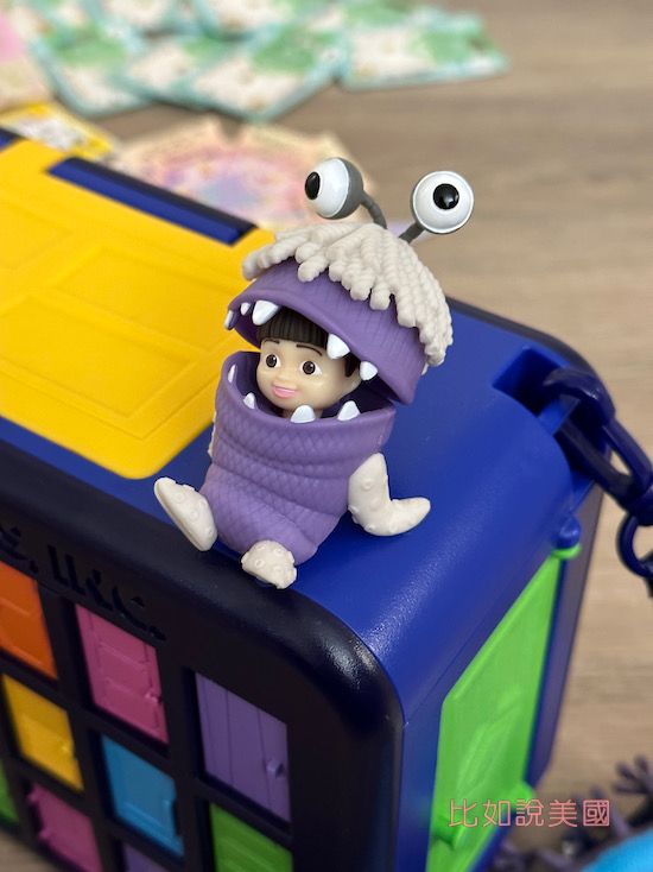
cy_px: 436
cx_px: 326
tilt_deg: -41.8
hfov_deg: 30.2
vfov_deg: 39.7
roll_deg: +0.6
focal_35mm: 48
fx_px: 1208
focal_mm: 6.86
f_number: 1.78
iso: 400
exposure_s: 1/30
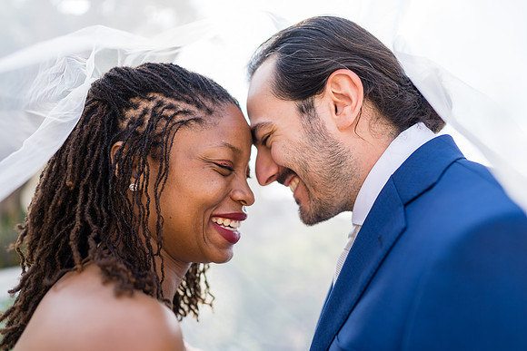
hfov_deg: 73.7
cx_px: 264
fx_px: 351
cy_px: 176
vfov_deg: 53.2
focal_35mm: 24
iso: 80
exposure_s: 1/1000
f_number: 1.4
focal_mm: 24
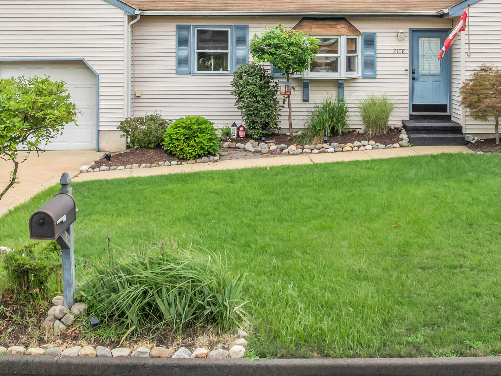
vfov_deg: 28.9
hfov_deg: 38.5
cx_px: 326
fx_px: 709
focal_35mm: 49
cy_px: 61
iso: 260
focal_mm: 12.29
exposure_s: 1/2000
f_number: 2.8
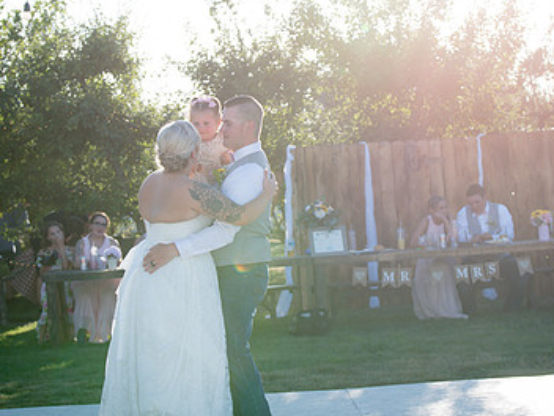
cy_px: 144
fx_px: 1776
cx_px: 305
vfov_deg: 13.3
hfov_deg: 17.7
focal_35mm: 111
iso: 160
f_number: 4.5
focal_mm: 70
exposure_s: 1/400
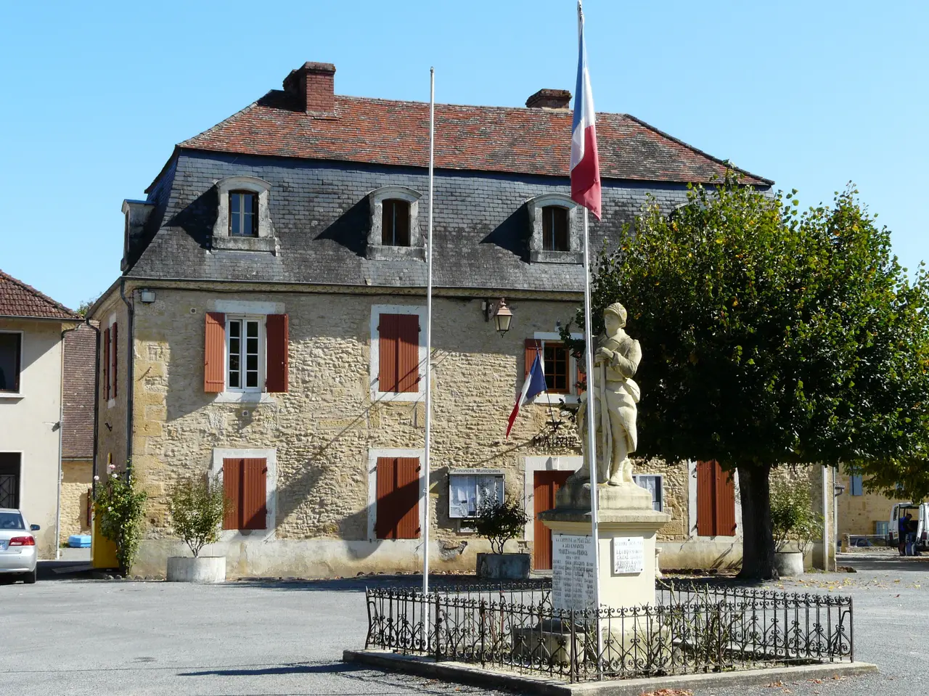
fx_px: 1556
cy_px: 348
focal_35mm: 58
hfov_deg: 33.2
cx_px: 464
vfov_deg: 25.2
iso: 100
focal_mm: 9.5
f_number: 5.6
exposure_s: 1/320
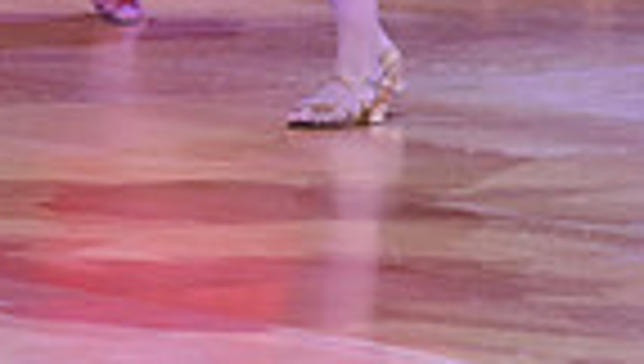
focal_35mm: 424
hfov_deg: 5.1
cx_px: -158
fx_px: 7253
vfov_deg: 2.9
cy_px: -312
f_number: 5
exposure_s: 1/250
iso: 1600
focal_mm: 100
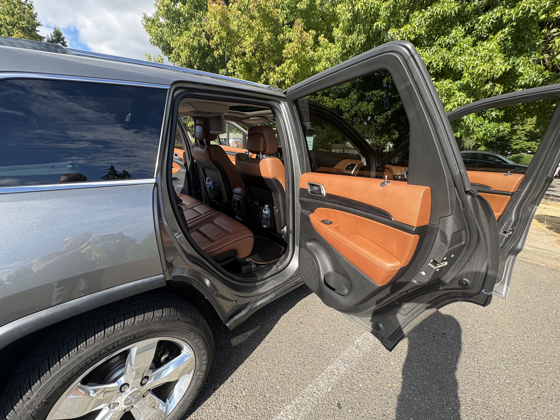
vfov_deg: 85.7
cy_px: 210
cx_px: 280
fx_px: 226
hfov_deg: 102.1
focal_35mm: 14
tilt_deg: -15.3
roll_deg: -1.4
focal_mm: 2.22
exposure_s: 1/373
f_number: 2.2
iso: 40
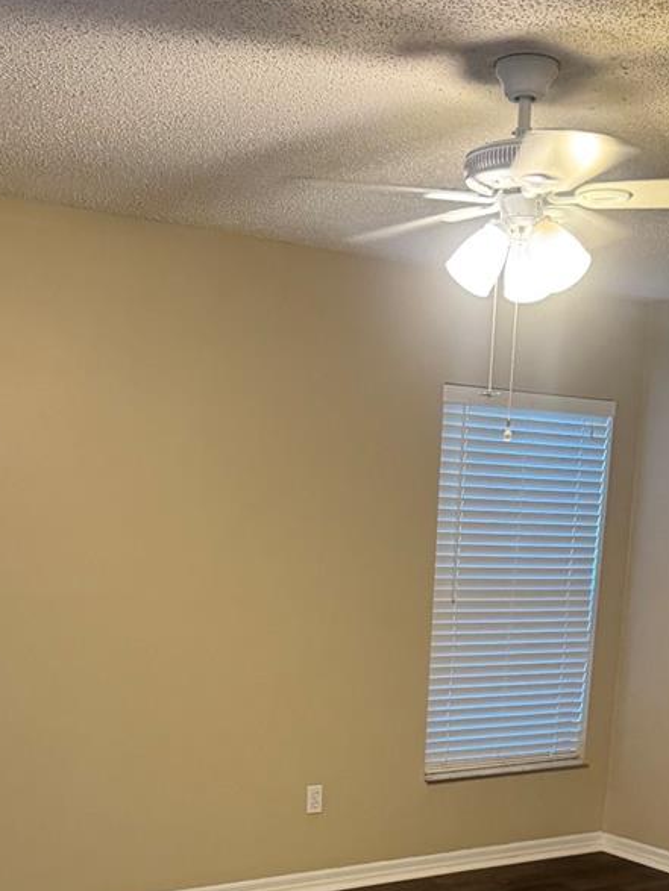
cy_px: 818
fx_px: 1263
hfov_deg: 29.7
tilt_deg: -12.0
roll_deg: -0.8
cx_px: 343
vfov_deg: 36.3
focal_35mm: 49
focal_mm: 6.76
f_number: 1.78
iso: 320
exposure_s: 1/60
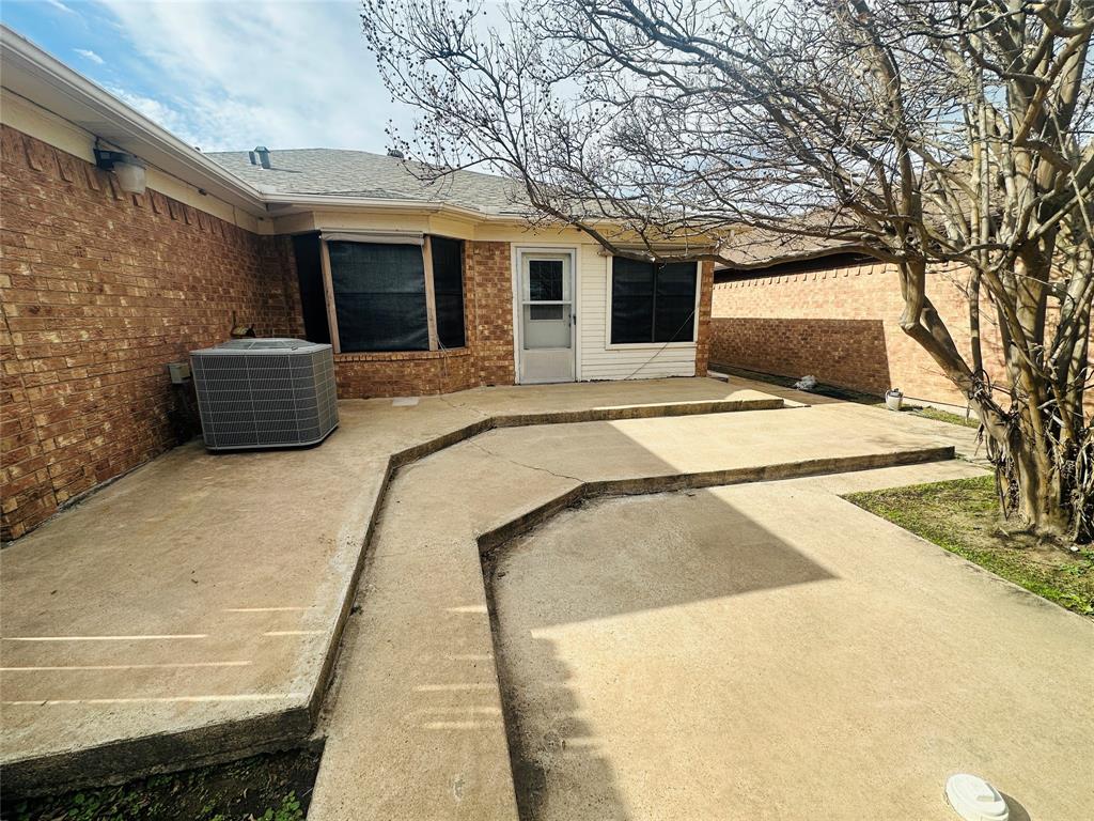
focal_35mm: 14
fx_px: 442
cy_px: 410
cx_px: 547
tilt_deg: -13.7
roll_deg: +0.3
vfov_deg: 85.7
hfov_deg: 102.1
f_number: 2.2
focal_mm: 2.22
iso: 50
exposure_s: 1/1435
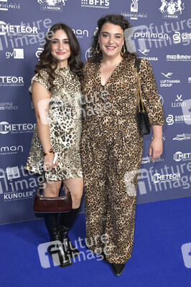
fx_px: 303
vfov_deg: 50.7
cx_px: 96
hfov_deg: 35.0
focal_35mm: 38
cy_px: 144
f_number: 6.3
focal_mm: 38
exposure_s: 1/200
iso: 2000
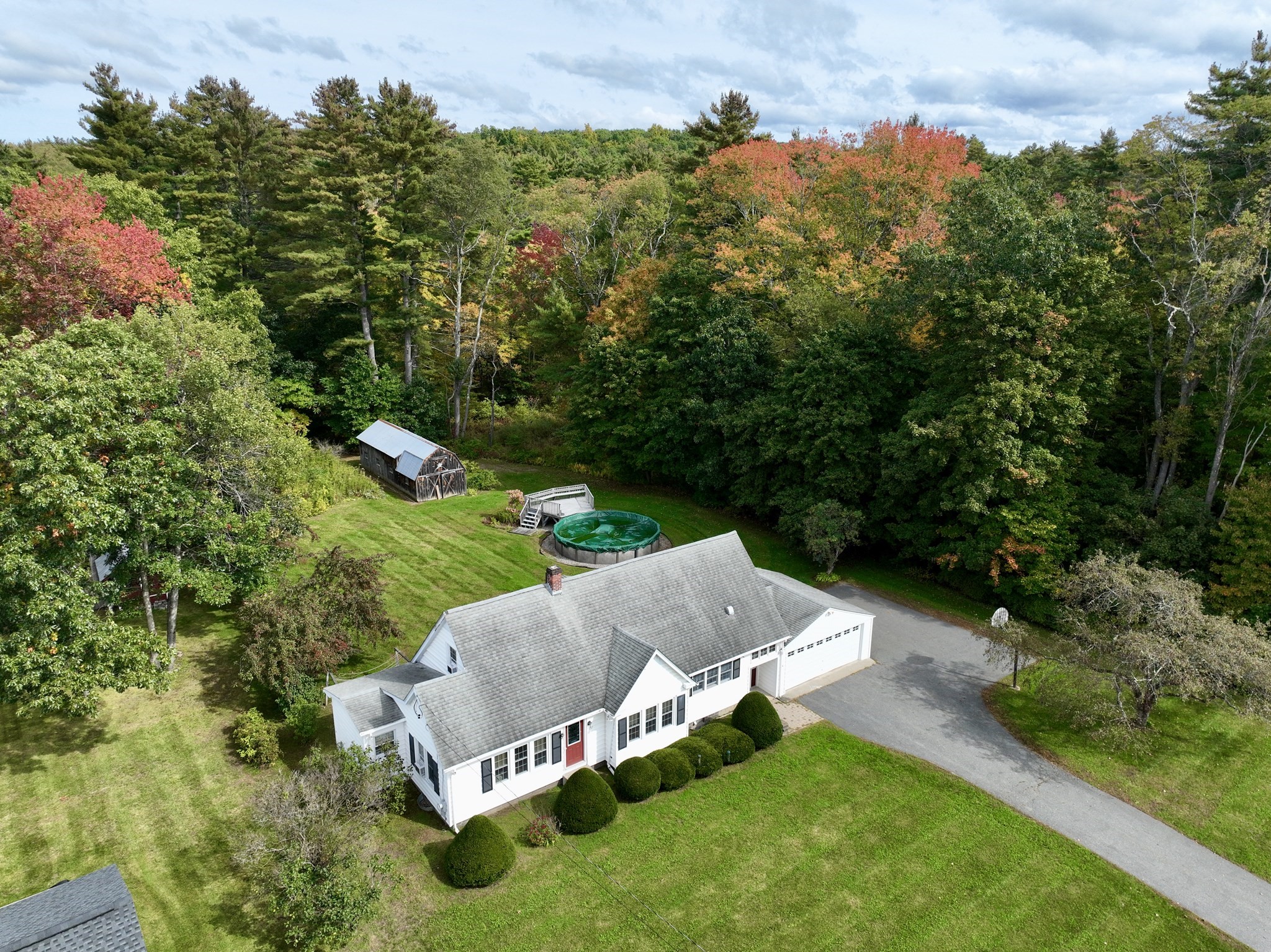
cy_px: 476
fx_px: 881
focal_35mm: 24
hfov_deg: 71.6
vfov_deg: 56.8
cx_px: 636
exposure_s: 1/1600
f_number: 2.8
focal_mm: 12.29
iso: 140
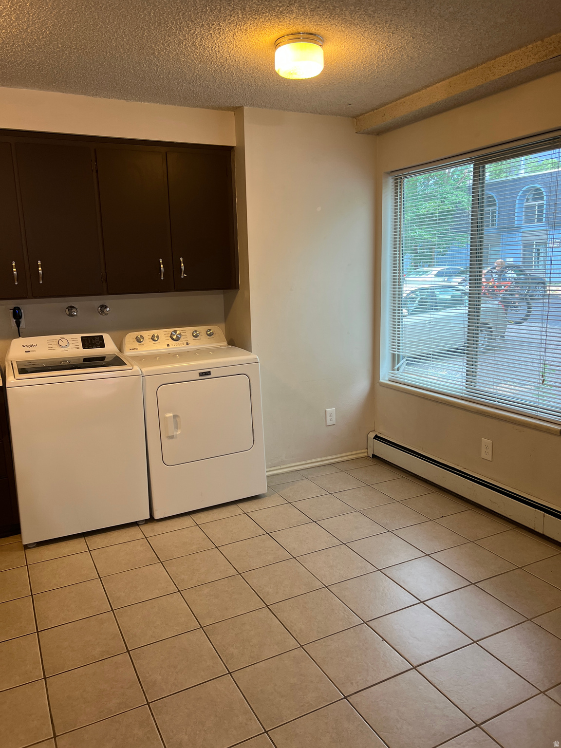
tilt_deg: -8.3
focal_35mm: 26
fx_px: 562
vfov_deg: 67.3
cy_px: 374
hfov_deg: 53.1
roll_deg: +2.0
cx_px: 280
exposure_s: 1/60
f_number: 1.5
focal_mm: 5.7
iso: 80
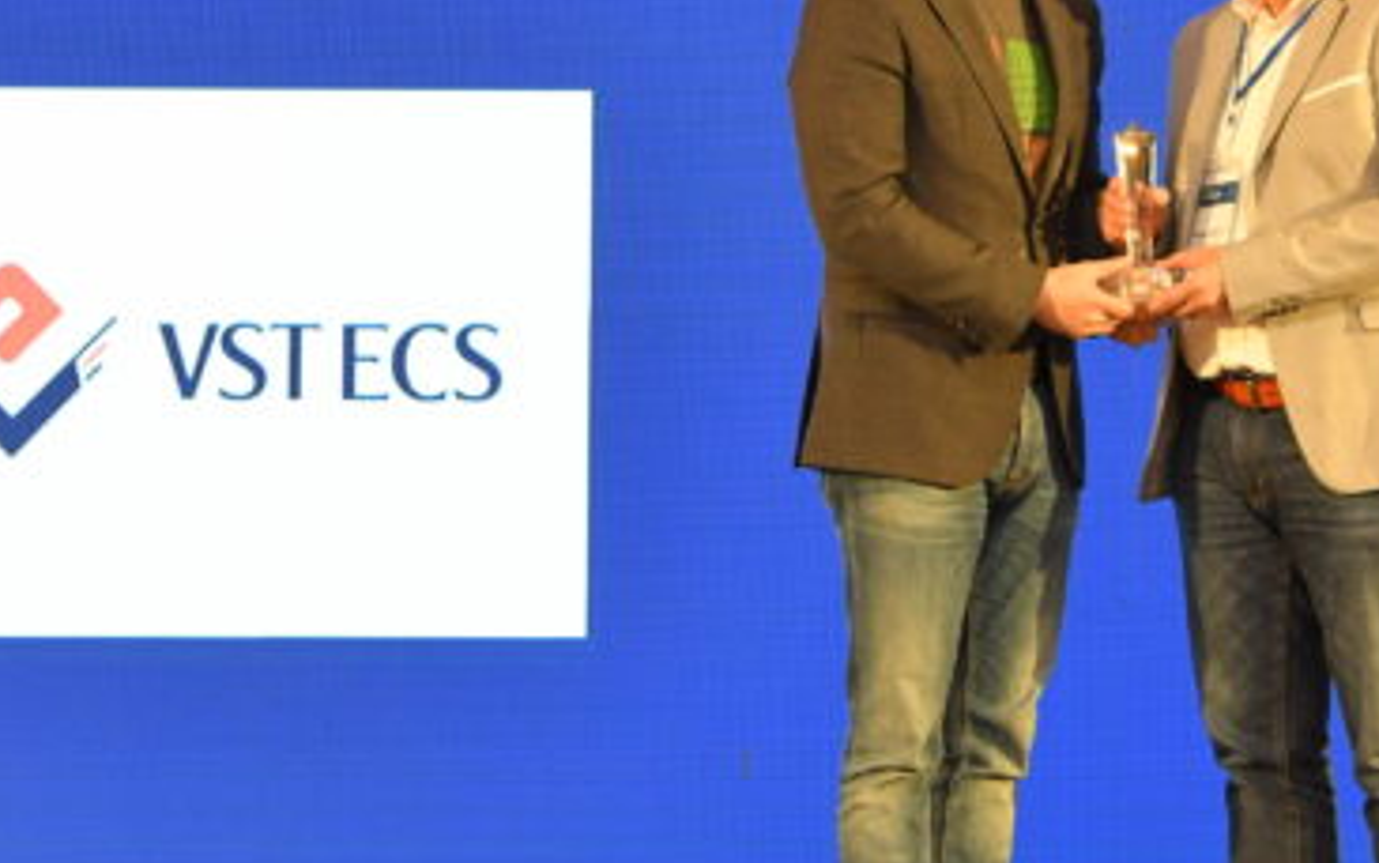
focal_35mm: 137
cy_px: -13
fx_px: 5150
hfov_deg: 15.2
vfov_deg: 9.5
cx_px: 825
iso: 1000
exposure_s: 1/100
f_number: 4
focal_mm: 48
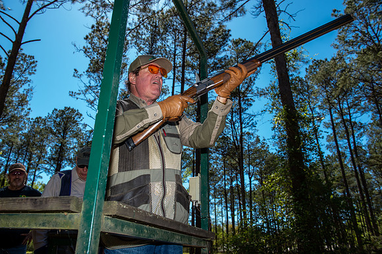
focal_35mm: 29
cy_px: 127
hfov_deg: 63.7
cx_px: 191
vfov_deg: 44.9
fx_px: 308
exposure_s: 1/160
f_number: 5.6
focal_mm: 29
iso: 50
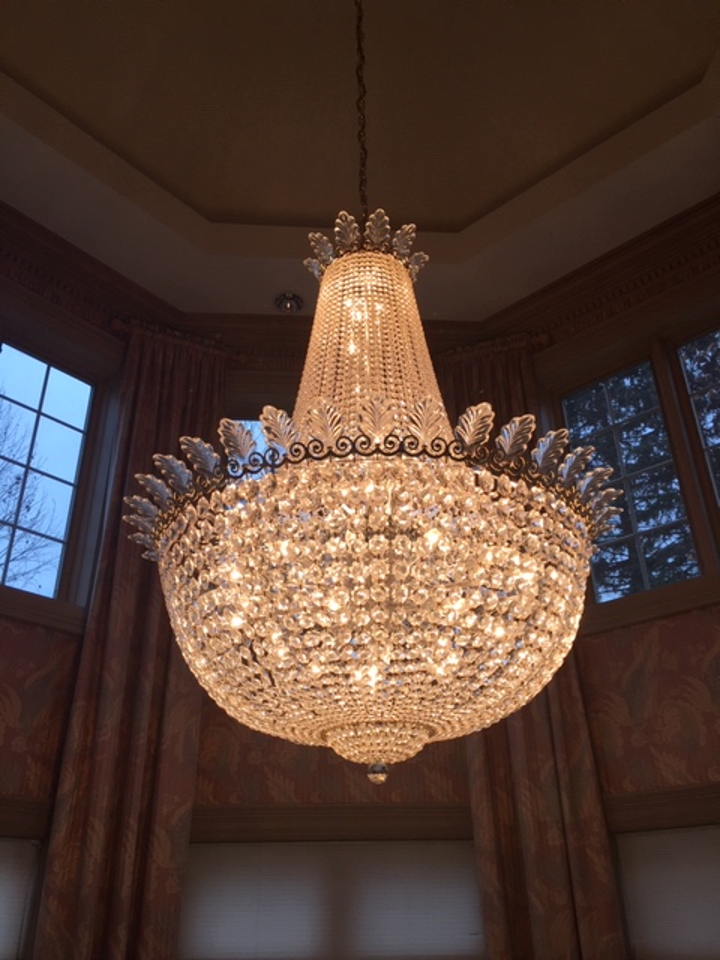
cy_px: 480
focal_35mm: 29
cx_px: 360
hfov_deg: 48.2
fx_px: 804
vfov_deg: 61.7
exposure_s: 1/120
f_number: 2.2
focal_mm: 4.15
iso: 32
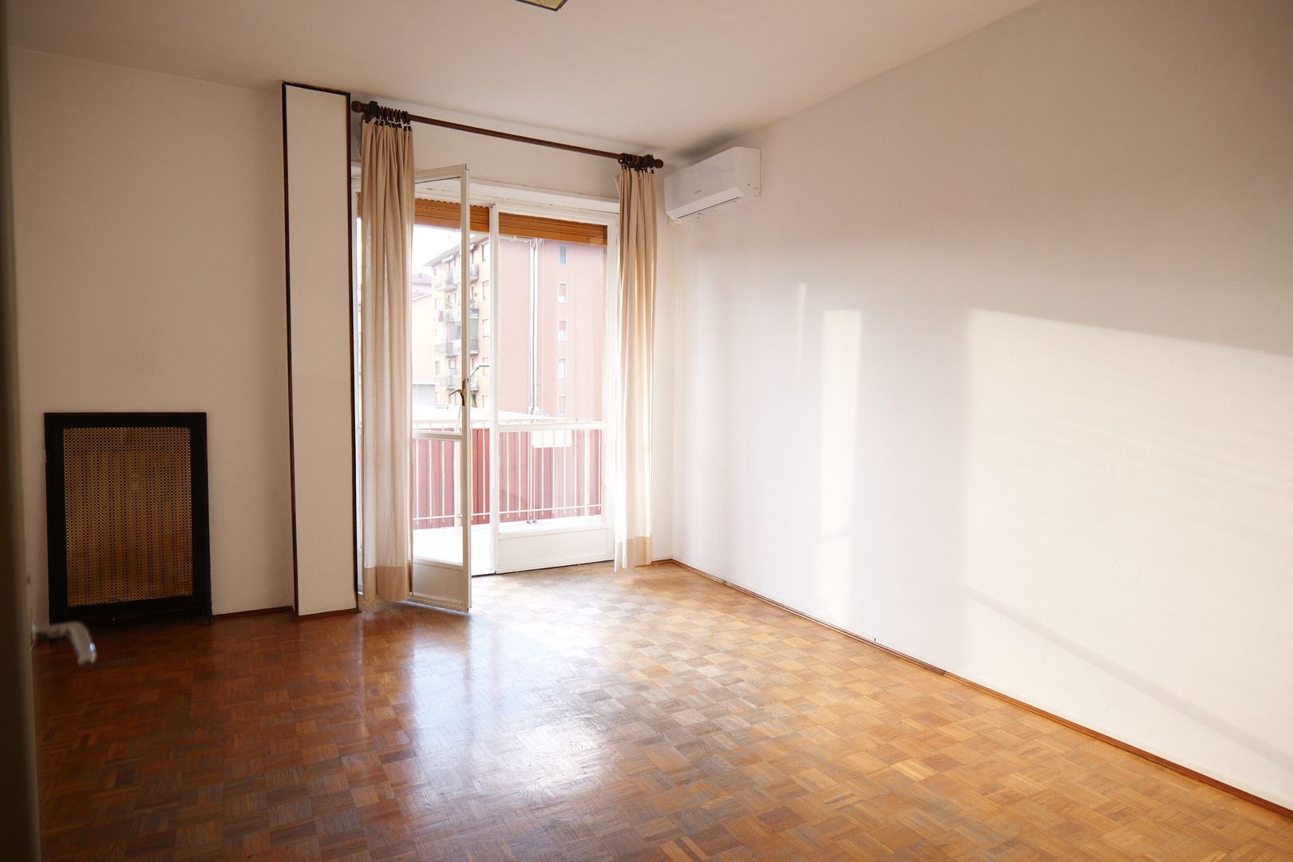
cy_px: 431
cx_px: 646
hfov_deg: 84.0
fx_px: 718
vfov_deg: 61.9
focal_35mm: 20
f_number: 3.5
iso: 800
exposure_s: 1/250
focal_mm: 20
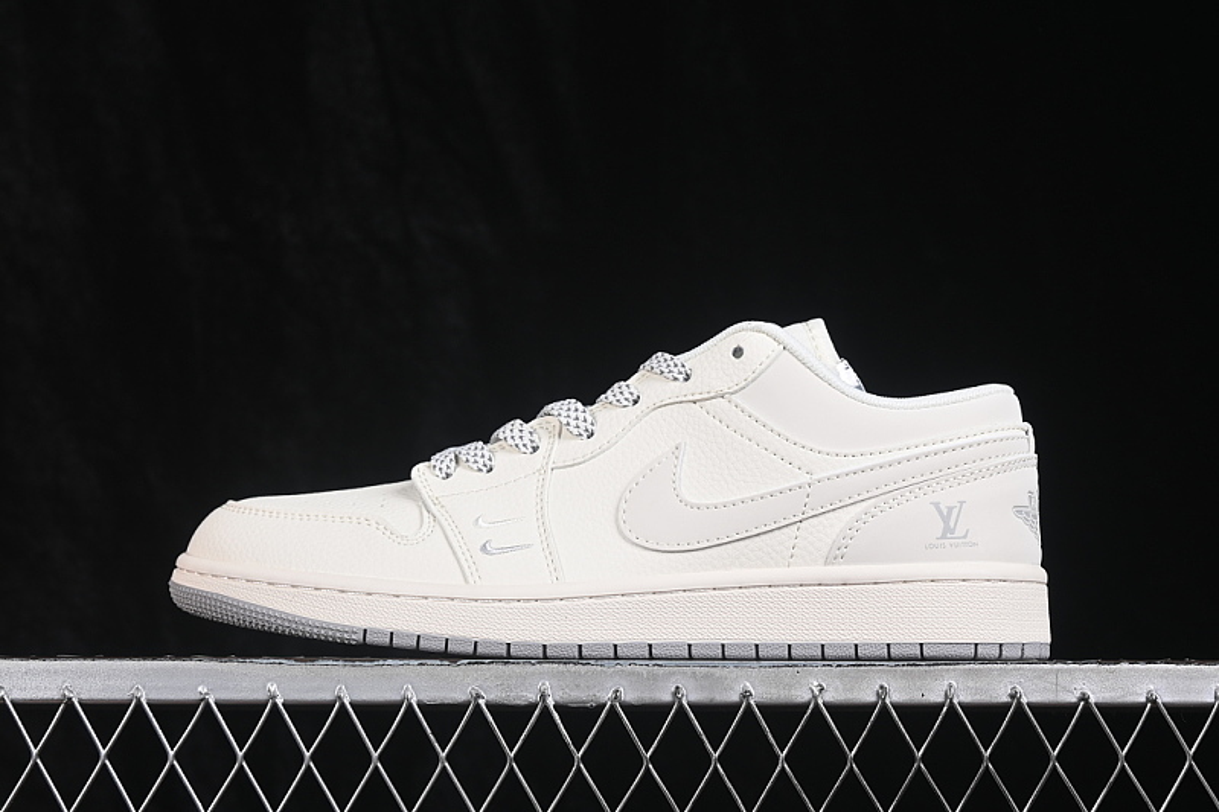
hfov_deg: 27.0
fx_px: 2539
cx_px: 610
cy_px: 406
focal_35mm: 75
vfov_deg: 18.2
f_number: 8
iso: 160
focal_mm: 50
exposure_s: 1/80
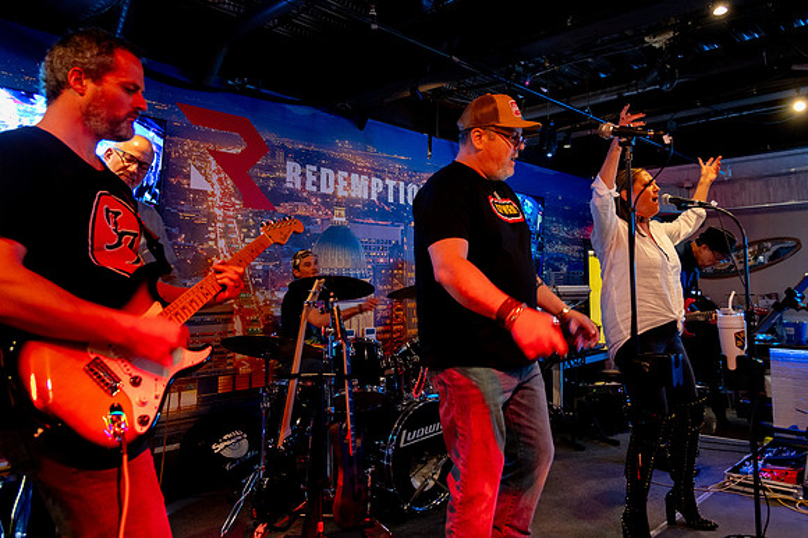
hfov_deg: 67.2
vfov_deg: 47.8
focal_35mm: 27
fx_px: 605
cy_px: 236
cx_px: 453
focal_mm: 24
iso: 6400
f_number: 4
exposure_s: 1/50
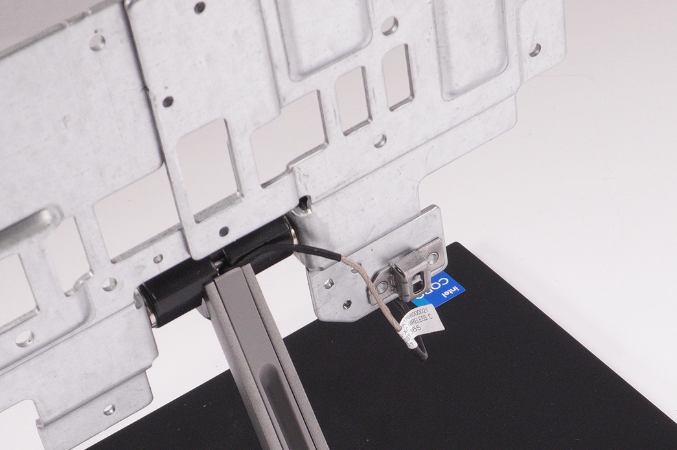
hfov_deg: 21.5
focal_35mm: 95
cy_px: 401
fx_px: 1785
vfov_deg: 14.2
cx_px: 341
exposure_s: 1/250
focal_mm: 22
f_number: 9
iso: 800
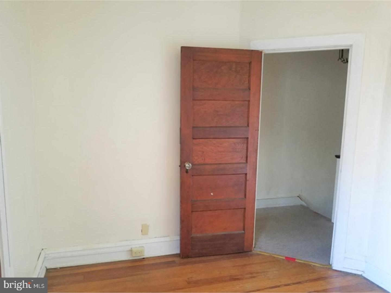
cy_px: 146
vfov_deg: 53.1
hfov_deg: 67.3
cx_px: 196
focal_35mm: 26
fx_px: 294
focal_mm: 4.2
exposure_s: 1/18
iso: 200
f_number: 1.7
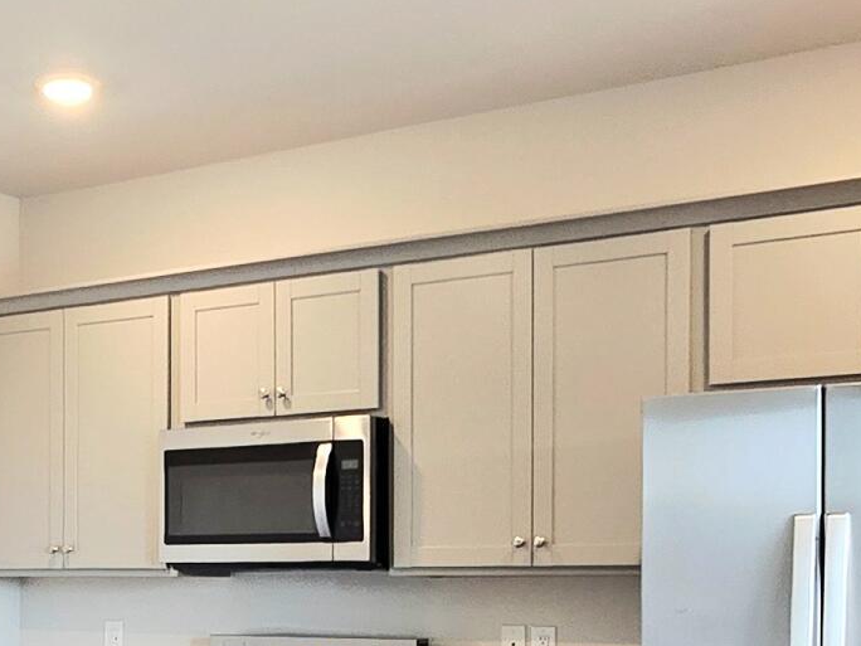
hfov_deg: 33.4
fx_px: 1418
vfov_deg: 24.6
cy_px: 623
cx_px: 266
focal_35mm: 57
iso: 100
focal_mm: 2.2
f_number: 2.2
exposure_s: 1/60.2
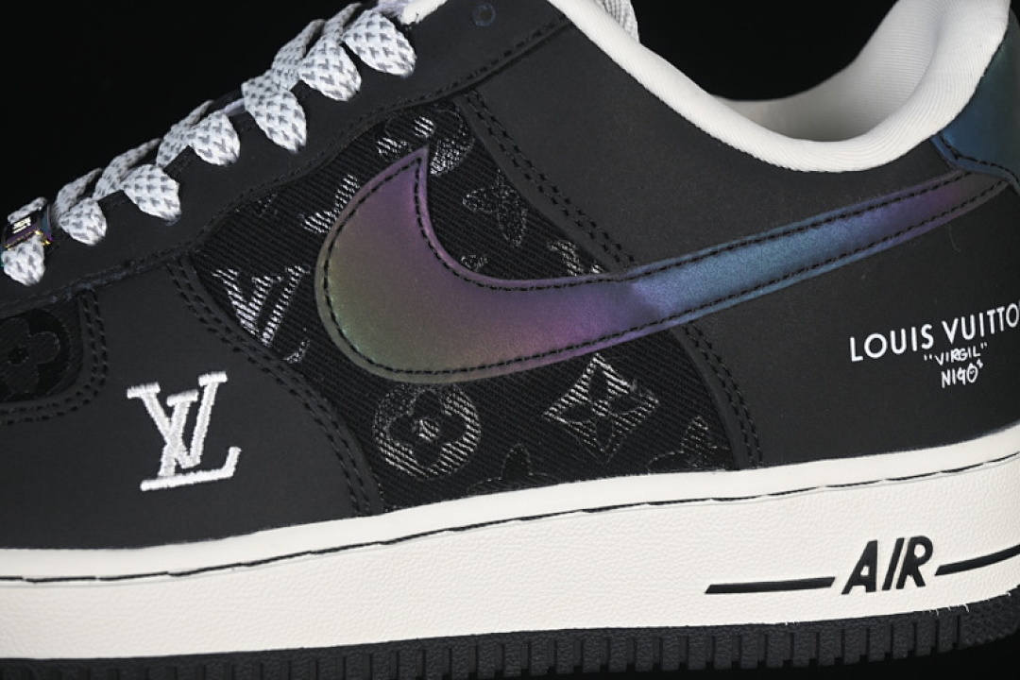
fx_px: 2125
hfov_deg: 27.0
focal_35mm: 75
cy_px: 340
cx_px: 510
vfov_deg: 18.2
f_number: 6.3
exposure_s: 1/50
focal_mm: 50
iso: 160
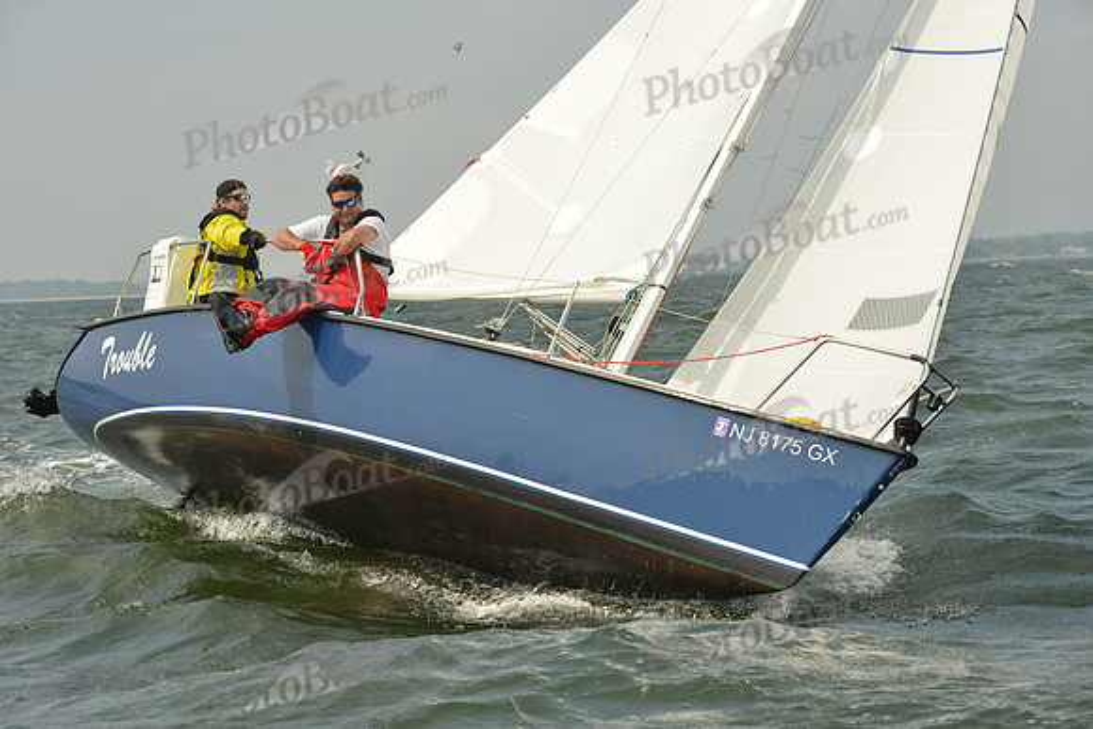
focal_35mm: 100
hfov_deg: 20.4
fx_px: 3037
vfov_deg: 13.7
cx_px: 546
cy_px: 364
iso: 320
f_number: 9
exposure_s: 1/1250
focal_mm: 100
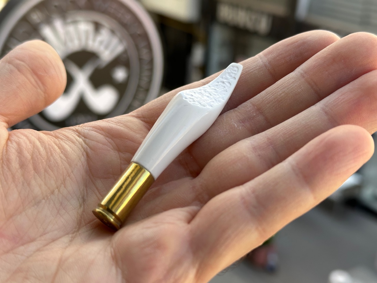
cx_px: 188
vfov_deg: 30.3
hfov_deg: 39.7
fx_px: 523
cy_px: 142
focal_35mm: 48
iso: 64
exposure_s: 1/467
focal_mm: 6.86
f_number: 1.78
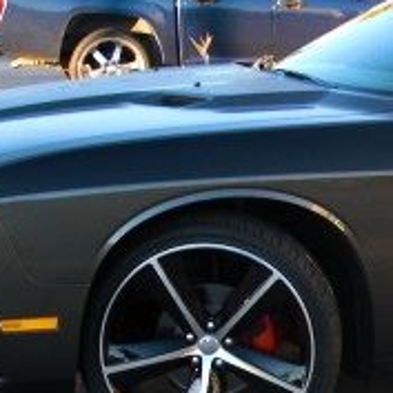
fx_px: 1477
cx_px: 535
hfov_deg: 14.4
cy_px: 380
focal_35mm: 115
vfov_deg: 14.9
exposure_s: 1/60
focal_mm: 6.3
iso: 50
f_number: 2.8
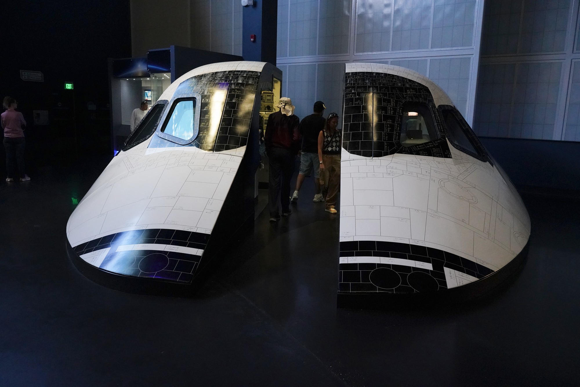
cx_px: 290
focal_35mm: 28
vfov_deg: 46.4
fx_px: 451
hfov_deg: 65.5
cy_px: 194
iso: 8000
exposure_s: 1/80
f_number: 6.3
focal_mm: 28
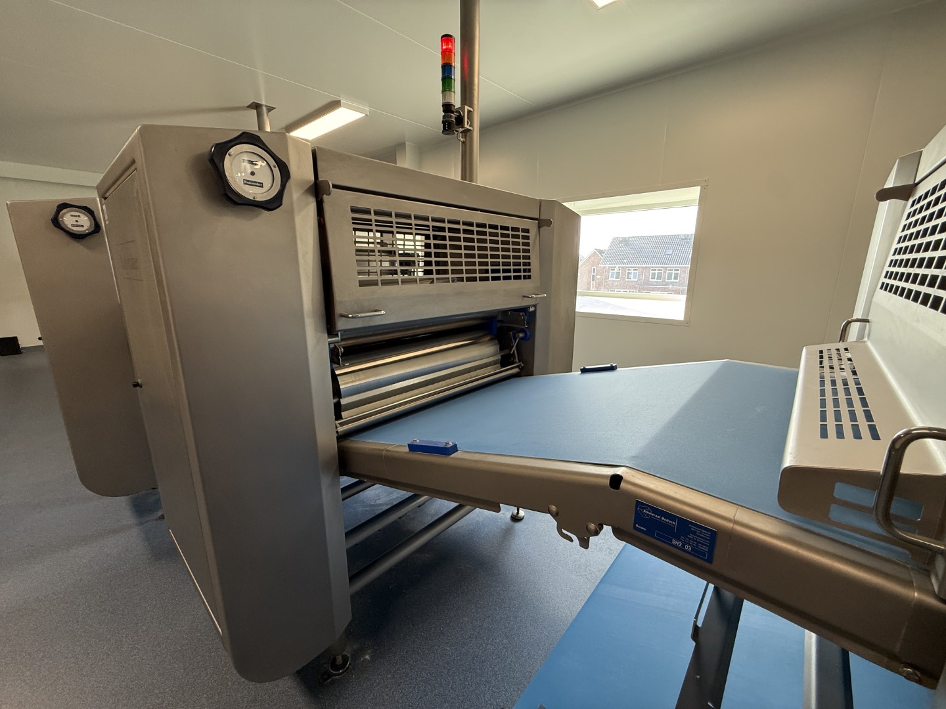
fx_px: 383
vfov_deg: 85.7
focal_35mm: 14
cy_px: 354
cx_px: 473
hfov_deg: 102.1
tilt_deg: -13.7
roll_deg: -0.9
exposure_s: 1/99
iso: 125
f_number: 2.2
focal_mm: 2.22
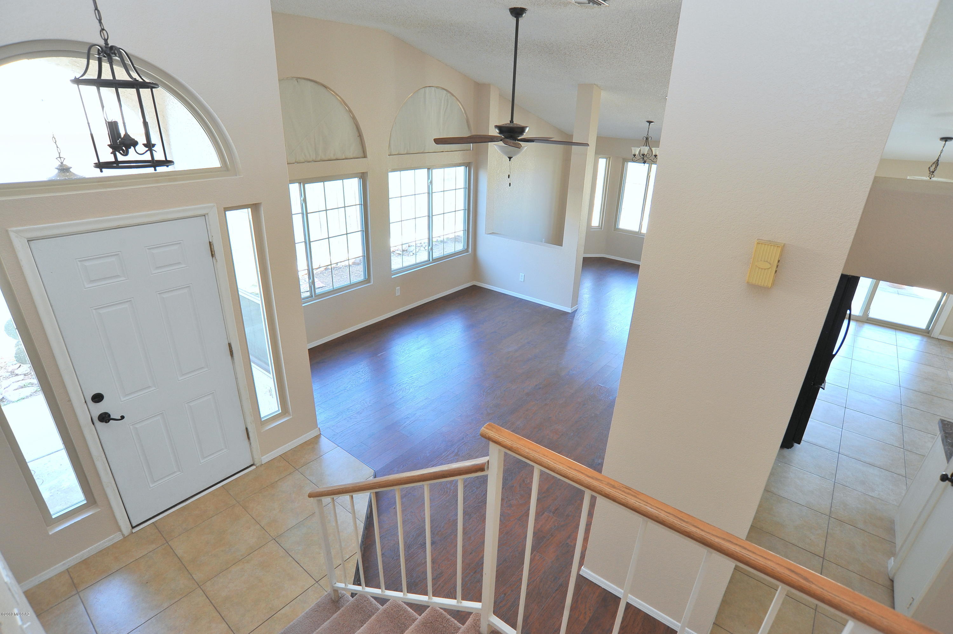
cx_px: 476
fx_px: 476
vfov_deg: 67.3
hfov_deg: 90.0
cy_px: 317
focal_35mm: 18
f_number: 7.1
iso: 800
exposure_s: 1/30
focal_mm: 18
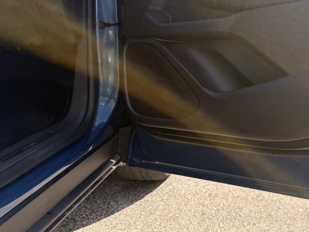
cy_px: 48
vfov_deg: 33.4
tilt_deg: -4.2
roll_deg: -1.2
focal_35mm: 42
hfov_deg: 42.0
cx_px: 263
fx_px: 375
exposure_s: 1/1855
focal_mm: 6.76
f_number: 1.78
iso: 100
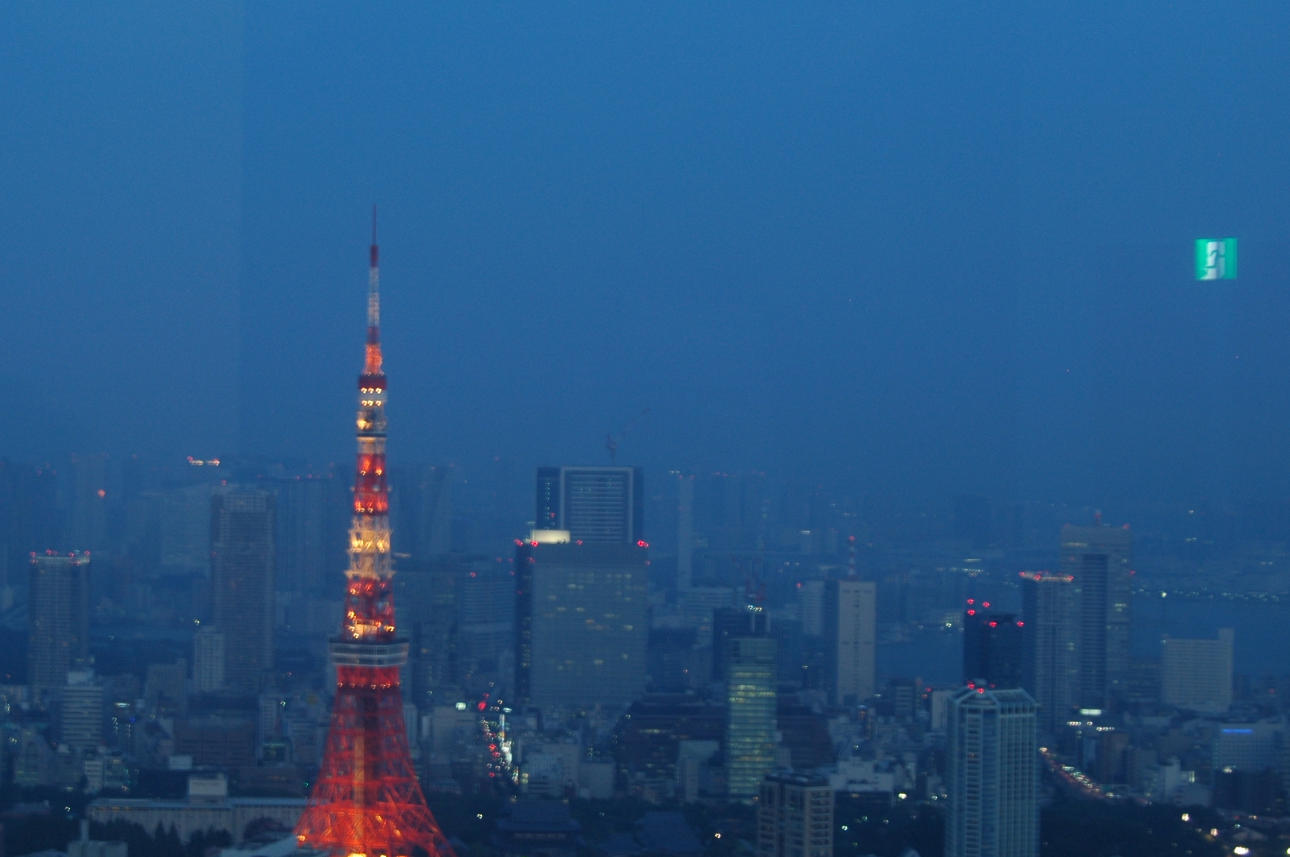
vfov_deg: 16.5
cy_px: 384
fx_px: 2963
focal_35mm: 83
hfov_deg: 24.4
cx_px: 375
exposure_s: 1/6
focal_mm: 35
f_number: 5.6
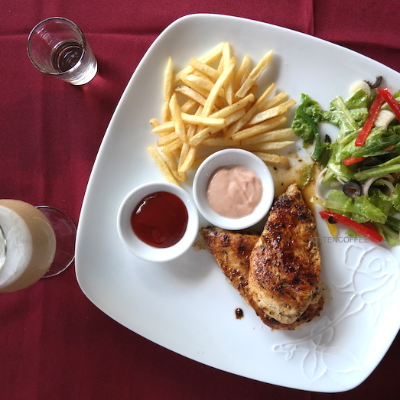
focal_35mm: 39
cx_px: 249
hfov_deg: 42.5
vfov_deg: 42.8
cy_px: 198
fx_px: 510
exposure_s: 1/40
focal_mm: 20
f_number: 3.5
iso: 200
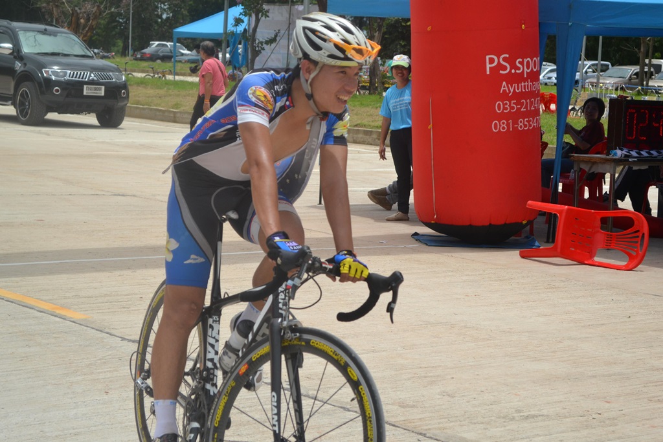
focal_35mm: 82
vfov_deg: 16.6
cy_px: 221
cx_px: 332
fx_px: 1519
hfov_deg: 24.6
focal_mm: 55
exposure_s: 1/2000
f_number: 6.3
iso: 400
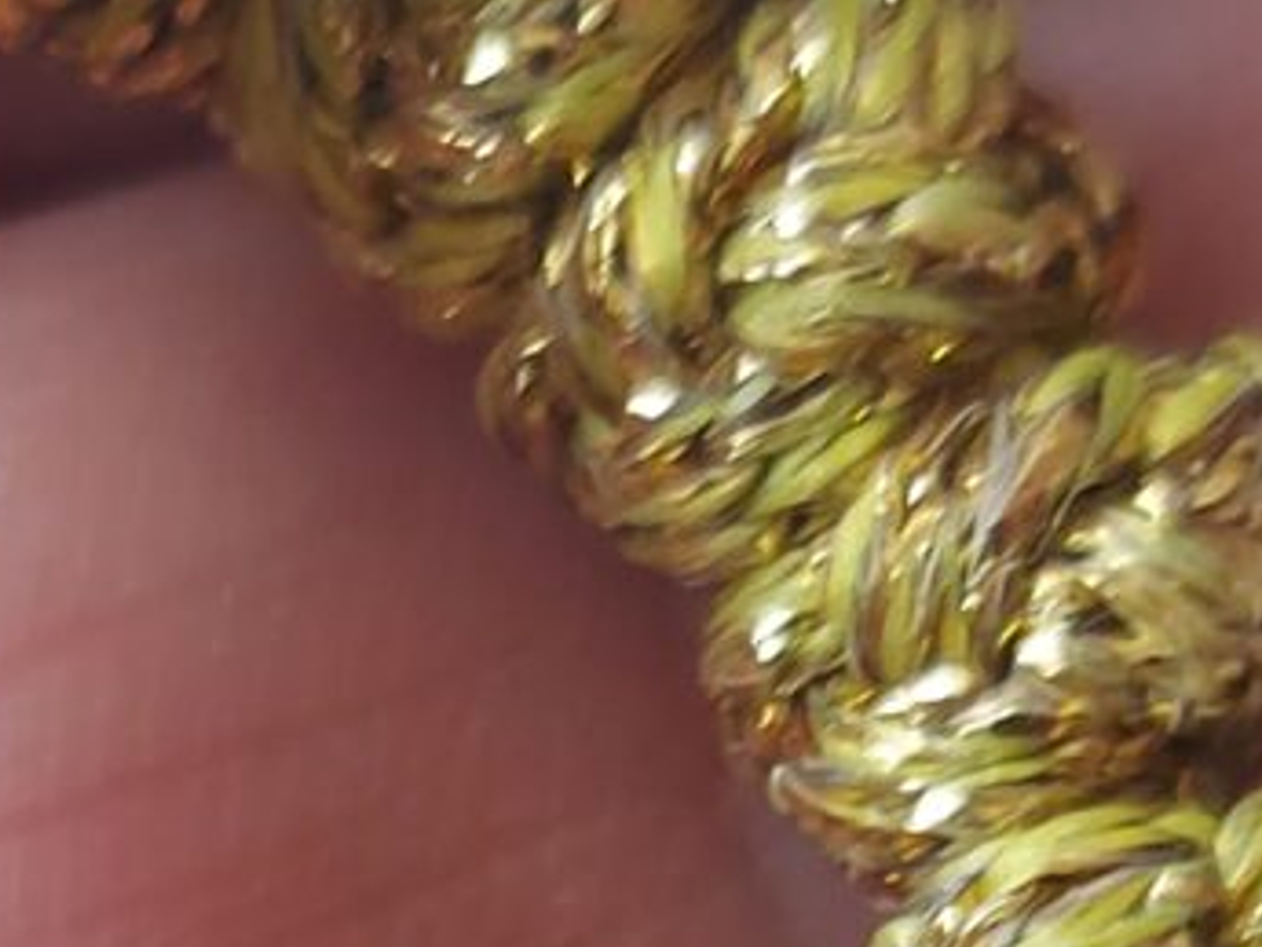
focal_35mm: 178
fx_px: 6492
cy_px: 1576
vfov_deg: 8.1
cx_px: -51
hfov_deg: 11.0
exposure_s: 1/50
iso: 125
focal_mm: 5.23
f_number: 1.8
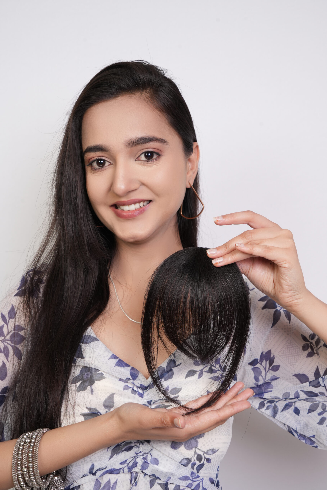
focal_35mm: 52
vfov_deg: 38.2
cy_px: 245
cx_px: 164
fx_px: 708
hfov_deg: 26.0
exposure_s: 1/125
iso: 500
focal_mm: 52
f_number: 10
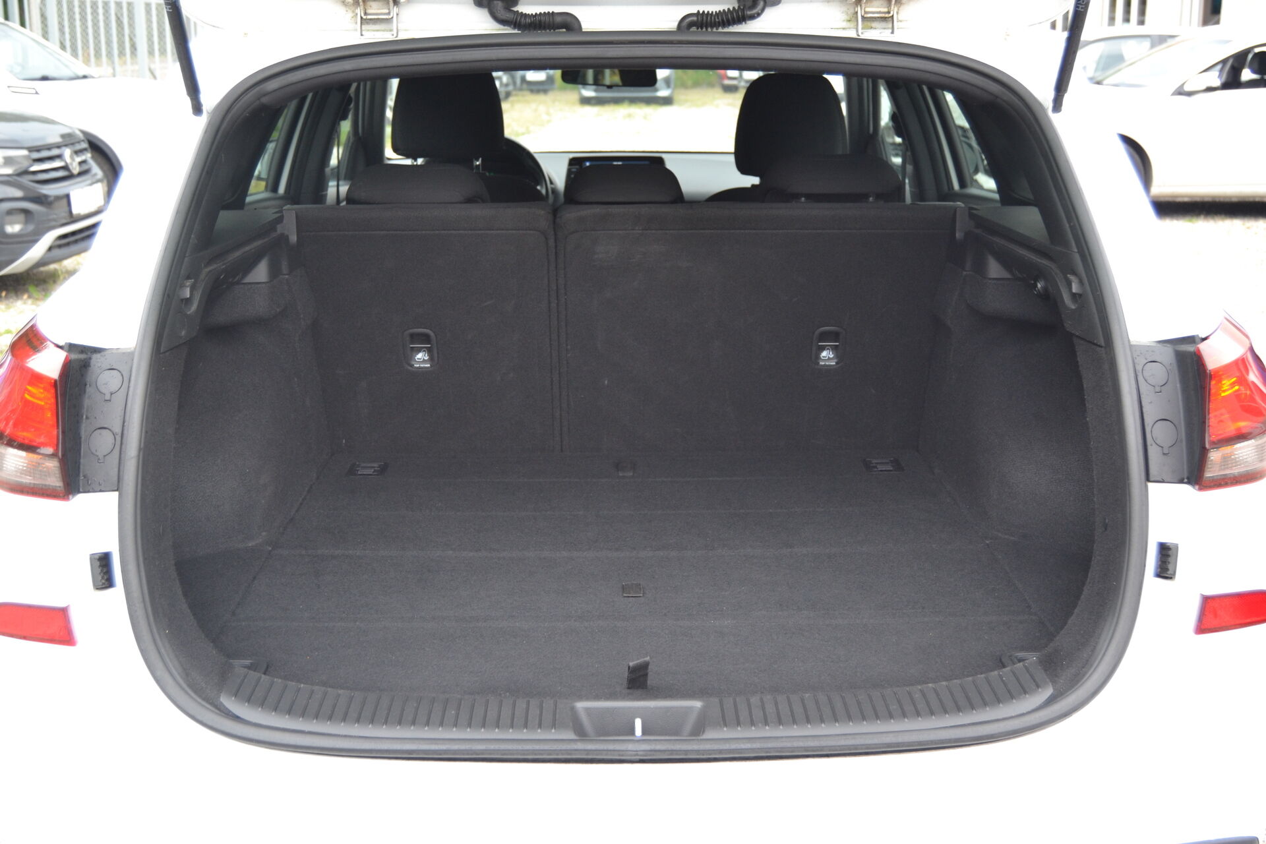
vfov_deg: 31.9
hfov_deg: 46.4
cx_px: 633
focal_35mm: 42
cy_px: 422
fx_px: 1477
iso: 400
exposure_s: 1/100
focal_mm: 28
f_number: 5
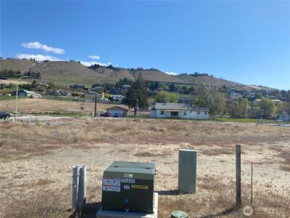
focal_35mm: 26
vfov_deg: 53.1
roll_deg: -2.1
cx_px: 145
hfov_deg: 67.3
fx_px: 218
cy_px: 109
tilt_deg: +1.0
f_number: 1.8
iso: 32
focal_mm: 4.25
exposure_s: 1/3125
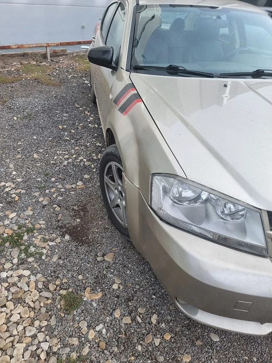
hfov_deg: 56.8
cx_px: 136
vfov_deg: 71.6
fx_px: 251
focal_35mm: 24
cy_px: 182
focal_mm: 6.7
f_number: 1.8
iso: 50
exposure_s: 1/357
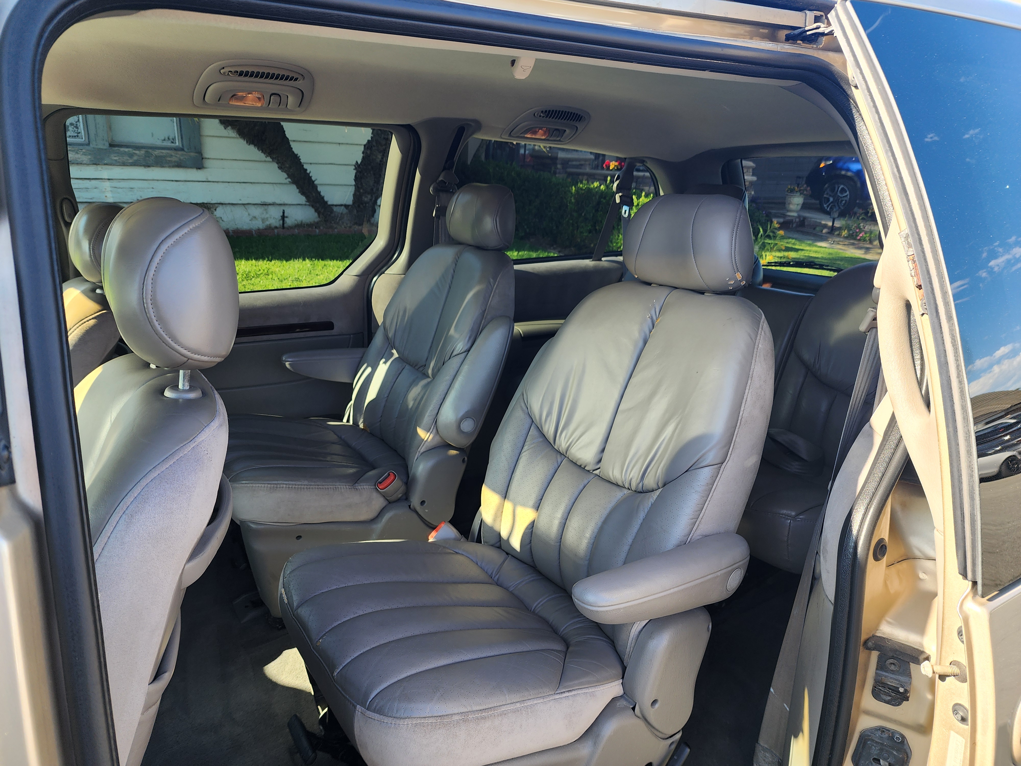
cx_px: 510
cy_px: 383
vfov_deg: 58.9
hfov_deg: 73.9
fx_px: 678
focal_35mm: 23
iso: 40
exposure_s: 1/180
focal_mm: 6.4
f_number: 1.8
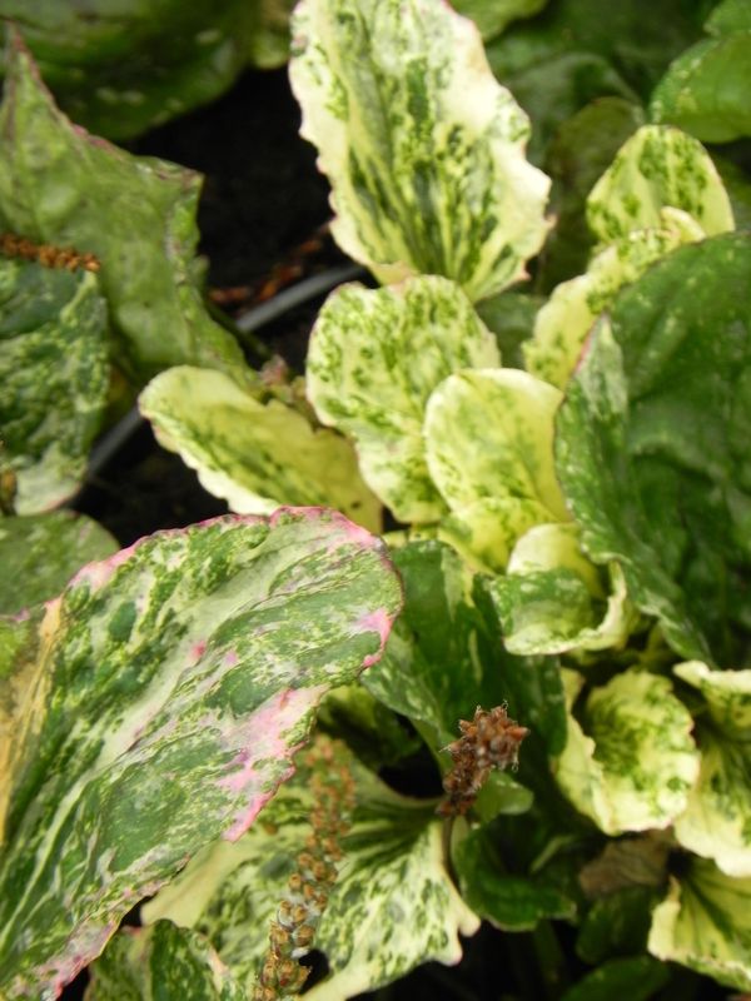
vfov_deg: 8.0
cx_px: 376
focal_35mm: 247
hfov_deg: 6.0
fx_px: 7145
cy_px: 500
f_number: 5
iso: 160
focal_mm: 44
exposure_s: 1/80
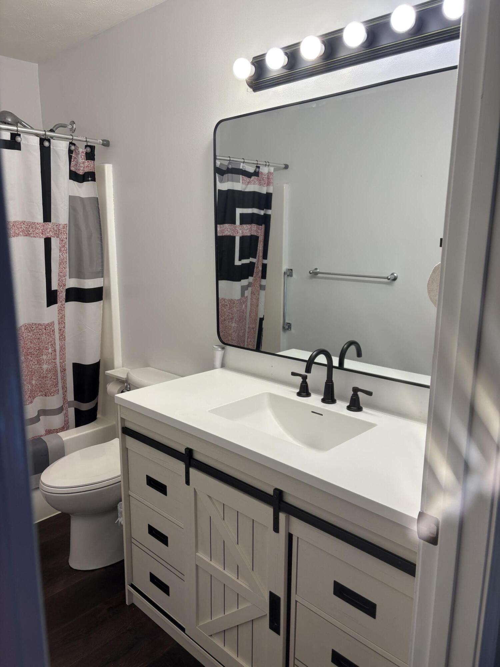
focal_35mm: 26
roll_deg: -0.4
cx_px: 250
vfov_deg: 67.3
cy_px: 334
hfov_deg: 53.1
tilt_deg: -11.5
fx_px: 501
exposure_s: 1/197
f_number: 1.6
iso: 64
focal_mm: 5.96
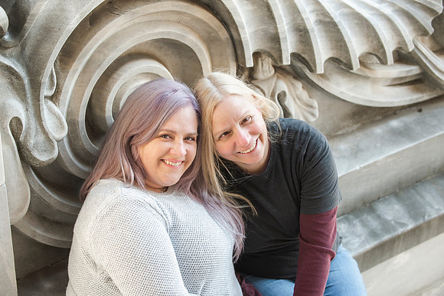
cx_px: 212
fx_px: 1031
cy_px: 146
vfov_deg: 16.3
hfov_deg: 24.3
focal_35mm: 84
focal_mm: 78
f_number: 4
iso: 400
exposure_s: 1/320
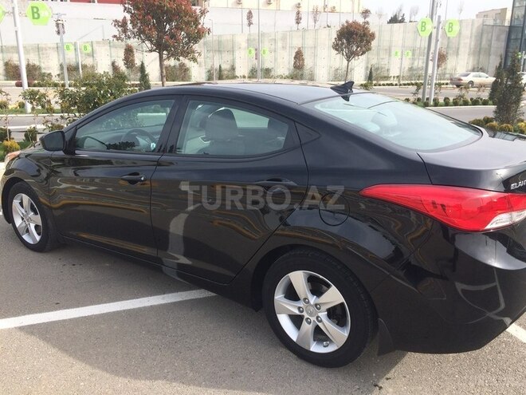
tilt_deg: -14.2
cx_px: 263
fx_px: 441
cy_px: 198
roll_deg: +0.3
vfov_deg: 48.2
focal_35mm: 29
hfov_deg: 61.7
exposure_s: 1/855
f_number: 2.2
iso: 32
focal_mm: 4.15
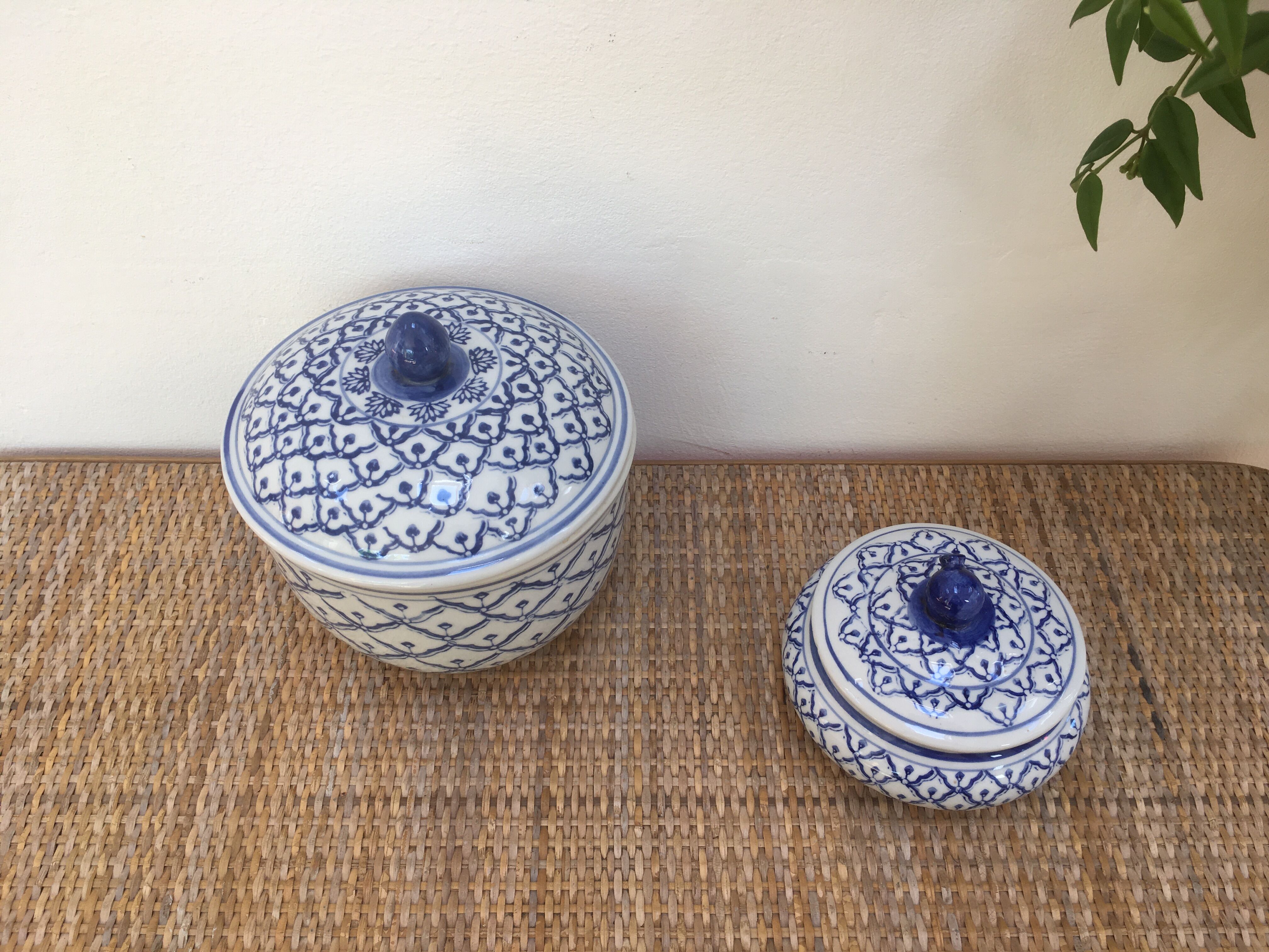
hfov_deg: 61.7
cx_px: 634
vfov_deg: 48.2
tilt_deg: -50.1
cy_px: 476
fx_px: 1063
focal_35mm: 29
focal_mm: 4.15
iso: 25
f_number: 2.2
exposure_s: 1/100
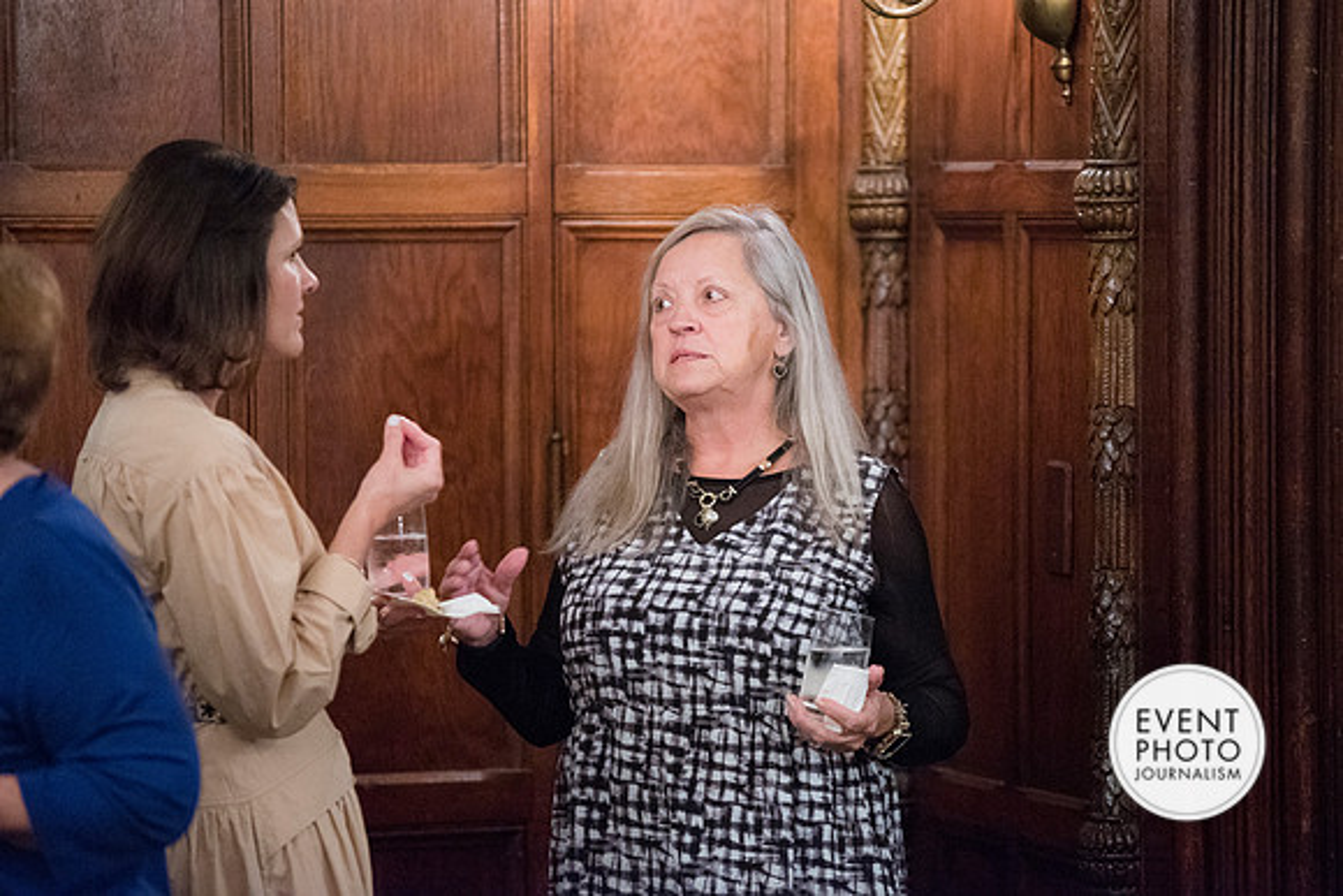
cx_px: 672
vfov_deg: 6.9
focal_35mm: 200
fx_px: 7463
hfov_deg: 10.3
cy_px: 448
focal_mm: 200
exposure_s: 1/125
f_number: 2.8
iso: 5000
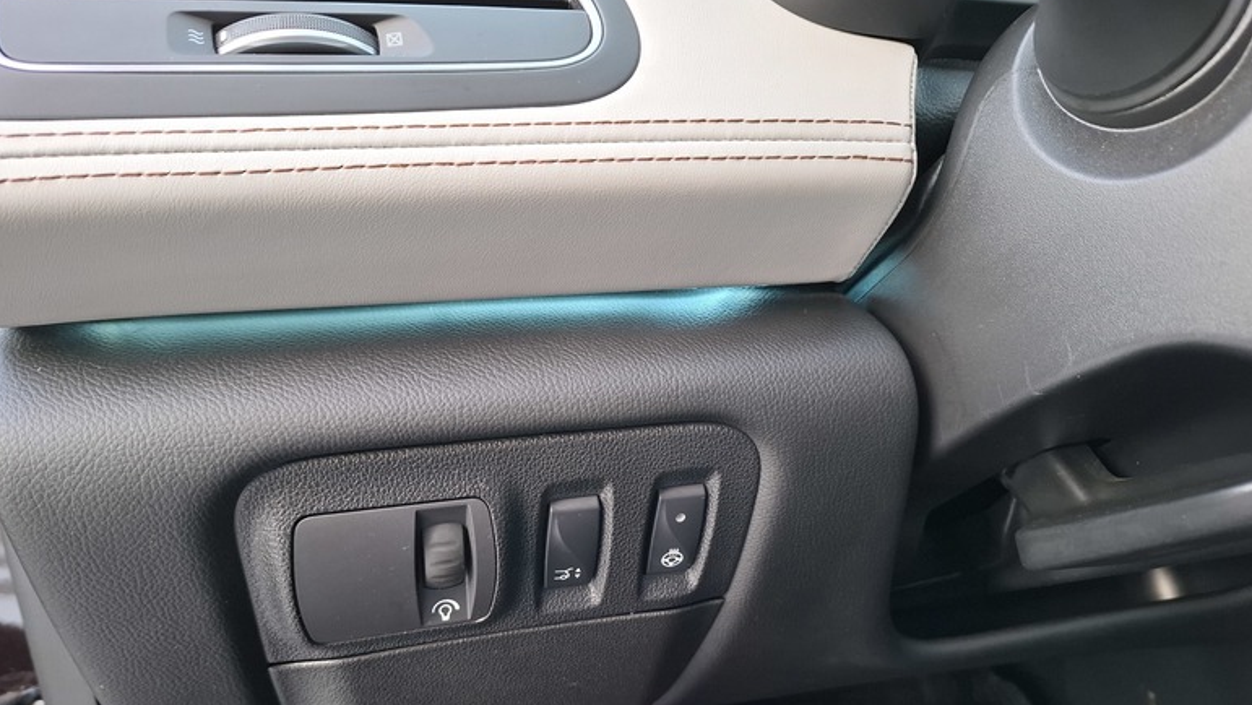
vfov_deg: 43.8
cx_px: 617
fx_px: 863
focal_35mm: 26
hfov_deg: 71.9
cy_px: 466
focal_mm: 5.54
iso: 320
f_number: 1.8
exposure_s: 1/50
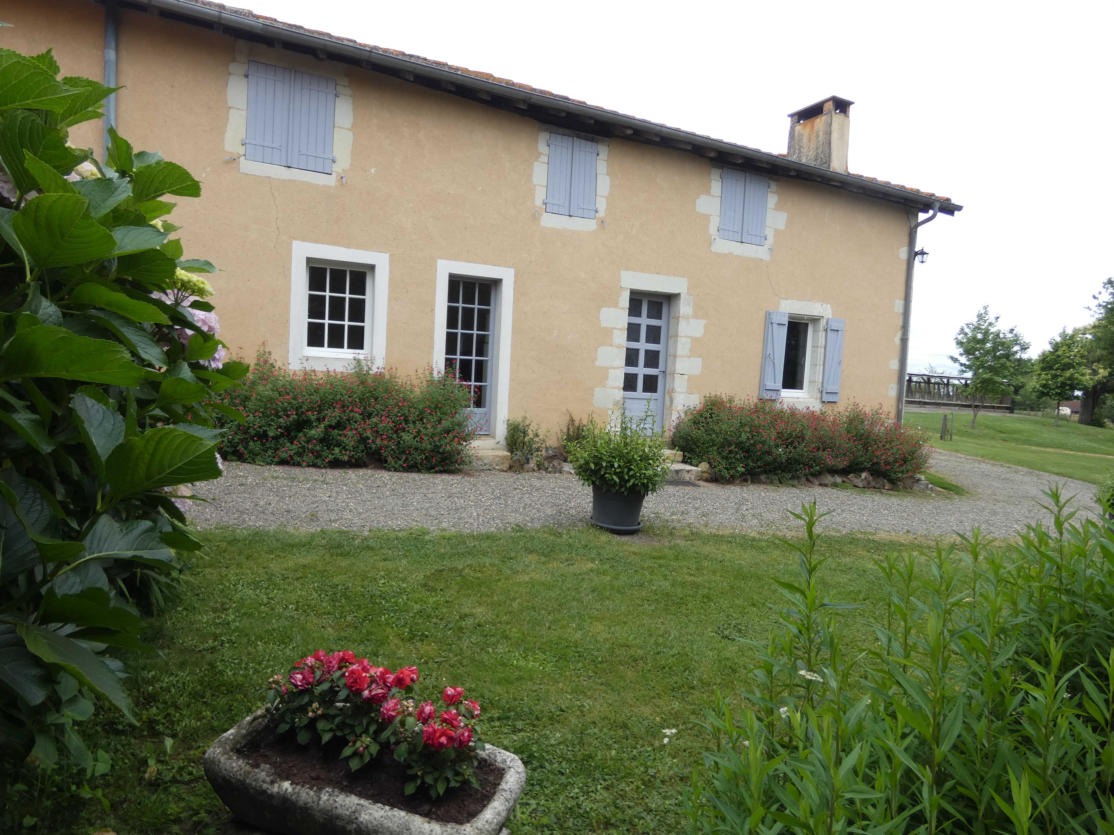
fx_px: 644
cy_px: 418
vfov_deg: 66.0
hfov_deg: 81.7
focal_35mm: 20
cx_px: 557
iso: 80
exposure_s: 1/400
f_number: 2.8
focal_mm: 3.6
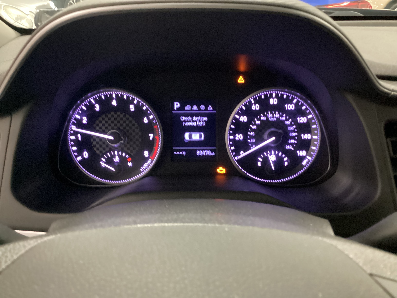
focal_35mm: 31
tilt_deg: -26.4
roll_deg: -0.5
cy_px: 149
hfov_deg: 58.4
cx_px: 198
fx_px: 356
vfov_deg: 45.4
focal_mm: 3.3
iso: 640
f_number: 2.4
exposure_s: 1/17
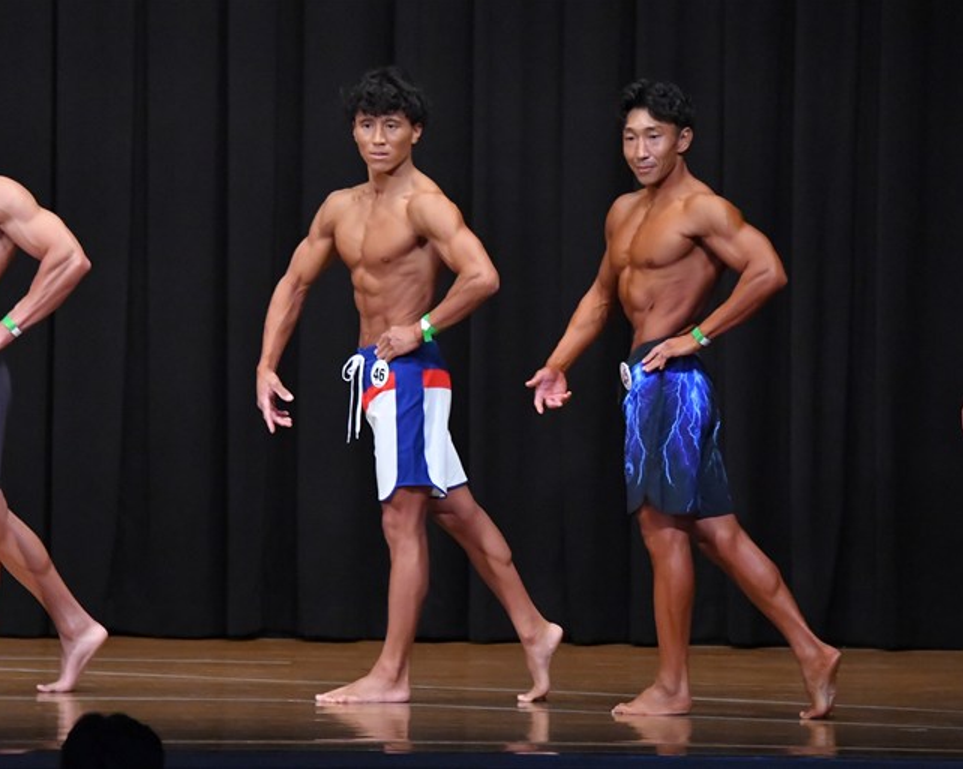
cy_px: 384
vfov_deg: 6.1
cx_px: 565
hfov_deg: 7.6
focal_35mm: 255
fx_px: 7264
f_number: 5.6
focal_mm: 150
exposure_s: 1/400
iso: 8000
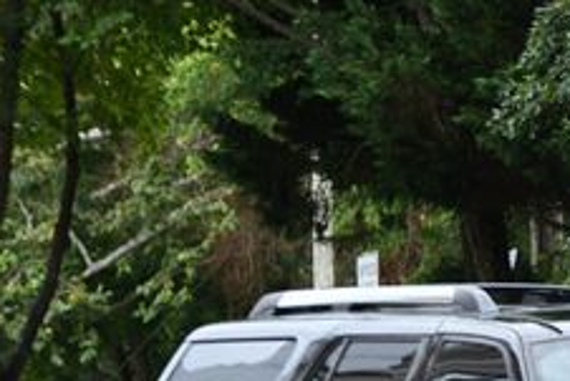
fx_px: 5688
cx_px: 683
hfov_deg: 5.7
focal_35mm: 359
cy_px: 477
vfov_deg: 3.8
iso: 900
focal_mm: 85
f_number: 4.8
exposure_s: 1/125
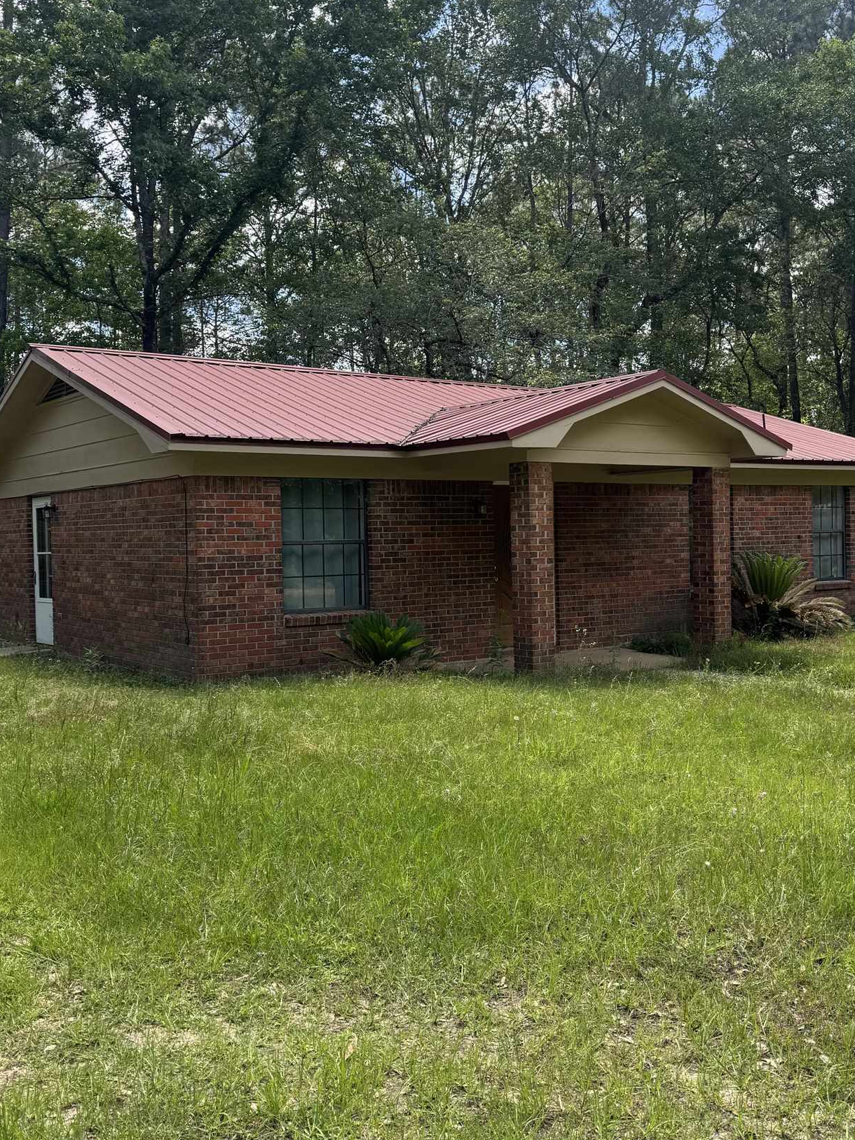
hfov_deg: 41.8
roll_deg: +1.6
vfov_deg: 53.9
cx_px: 453
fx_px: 1119
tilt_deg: -1.5
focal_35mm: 34
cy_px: 564
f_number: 1.78
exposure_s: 1/842
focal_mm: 6.76
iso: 80
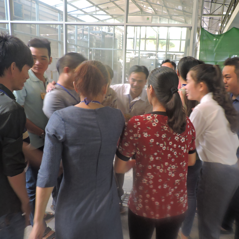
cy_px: 119
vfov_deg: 55.6
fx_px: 227
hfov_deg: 55.2
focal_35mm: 29
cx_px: 144
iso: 400
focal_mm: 4.3
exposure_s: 1/15
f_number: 3
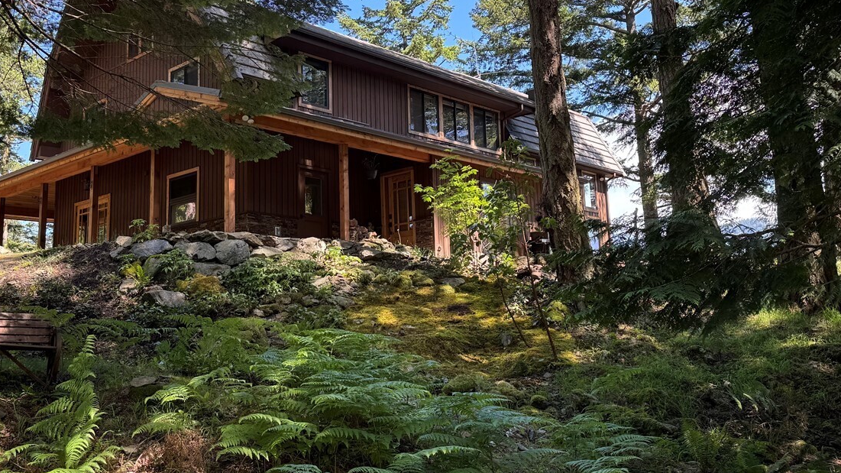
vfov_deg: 31.1
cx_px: 319
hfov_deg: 52.3
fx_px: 847
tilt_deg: +9.9
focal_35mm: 38
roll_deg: +1.2
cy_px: 186
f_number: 1.78
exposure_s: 1/362
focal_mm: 6.76
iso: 80
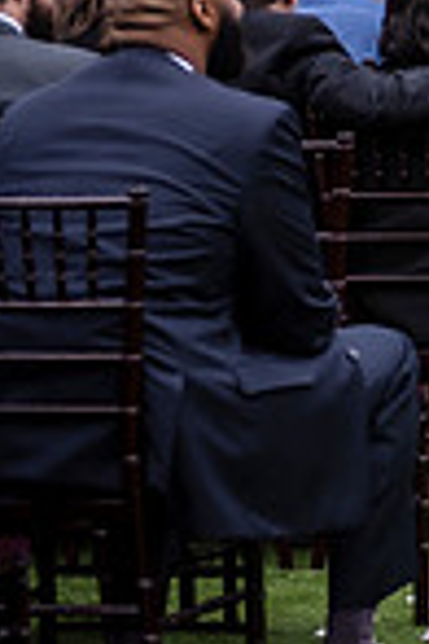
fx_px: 4933
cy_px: -164
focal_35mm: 276
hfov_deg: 4.8
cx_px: 1265
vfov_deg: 7.4
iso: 250
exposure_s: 1/200
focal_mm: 70
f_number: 2.8
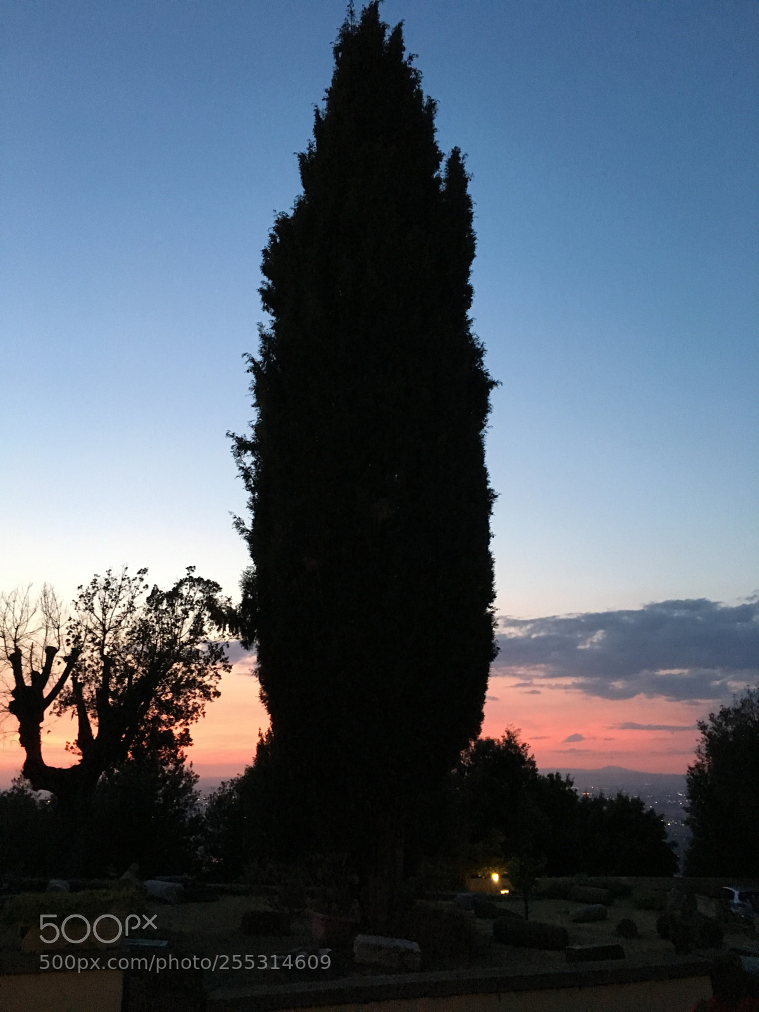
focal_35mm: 29
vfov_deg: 61.7
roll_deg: +1.5
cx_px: 380
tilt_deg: +18.7
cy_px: 506
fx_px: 848
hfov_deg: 48.2
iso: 250
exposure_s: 1/17
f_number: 2.2
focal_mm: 4.15
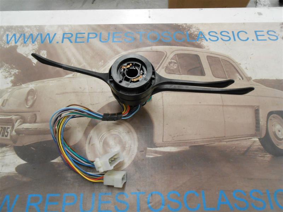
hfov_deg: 67.3
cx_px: 142
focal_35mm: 26
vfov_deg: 53.1
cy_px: 106
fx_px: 213
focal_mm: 4.6
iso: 320
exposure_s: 1/30
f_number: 3.5
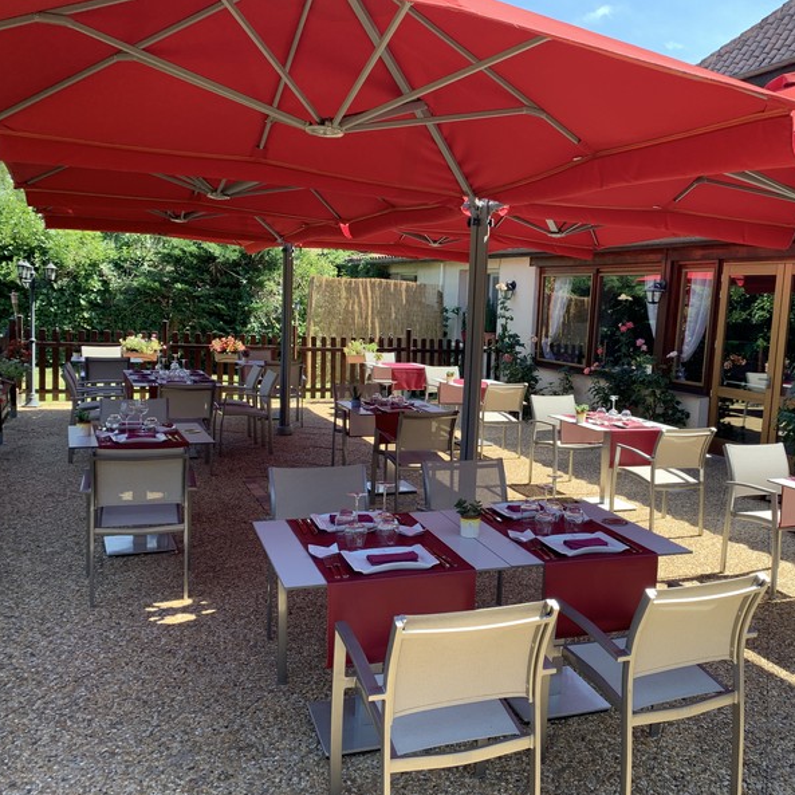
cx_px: 503
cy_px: 401
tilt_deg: -6.3
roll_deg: -3.8
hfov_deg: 51.9
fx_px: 805
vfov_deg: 52.5
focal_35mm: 31
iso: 25
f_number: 1.8
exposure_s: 1/282
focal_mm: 4.25
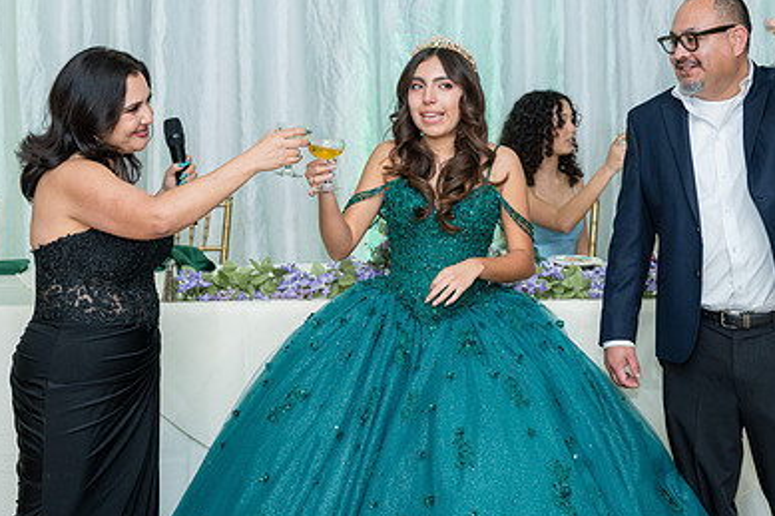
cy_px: 142
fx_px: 1528
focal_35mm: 71
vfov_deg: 19.1
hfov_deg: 28.4
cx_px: 436
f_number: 2.8
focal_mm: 47.6
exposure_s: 1/250
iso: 1000
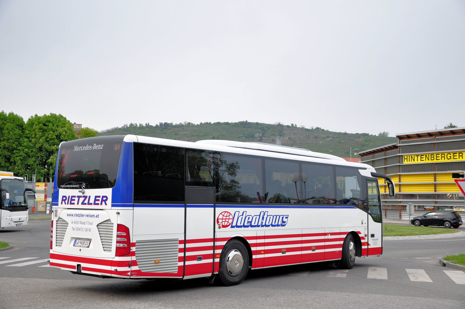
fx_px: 542
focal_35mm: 42
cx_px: 232
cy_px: 154
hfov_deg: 46.4
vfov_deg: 31.8
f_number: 4
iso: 200
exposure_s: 1/640
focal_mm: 28
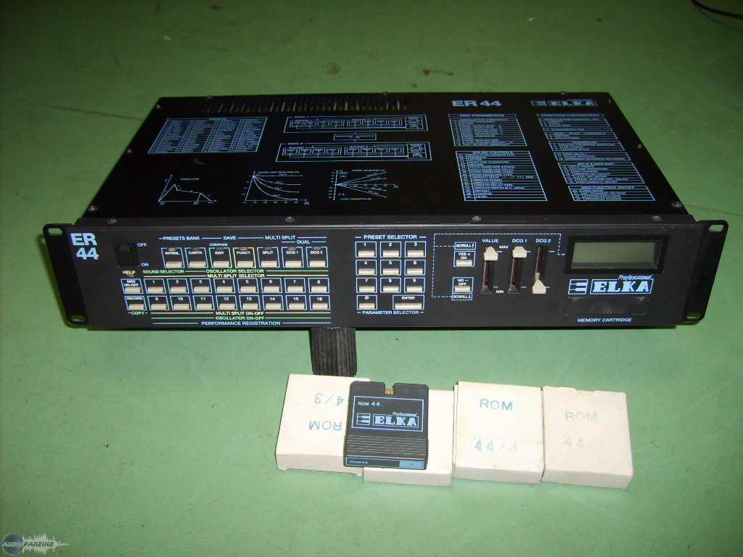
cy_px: 278
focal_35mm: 35
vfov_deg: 40.7
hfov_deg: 52.6
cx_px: 372
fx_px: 751
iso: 100
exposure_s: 1/45
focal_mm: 5.8
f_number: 2.8
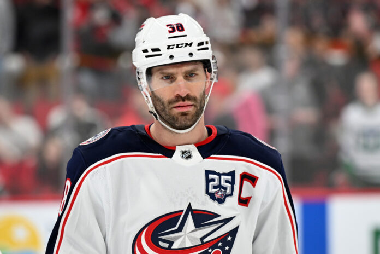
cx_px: 190
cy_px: 127
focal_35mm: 300
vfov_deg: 4.6
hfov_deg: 6.9
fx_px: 3166
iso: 1600
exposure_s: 1/1250
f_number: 3.5
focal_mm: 200
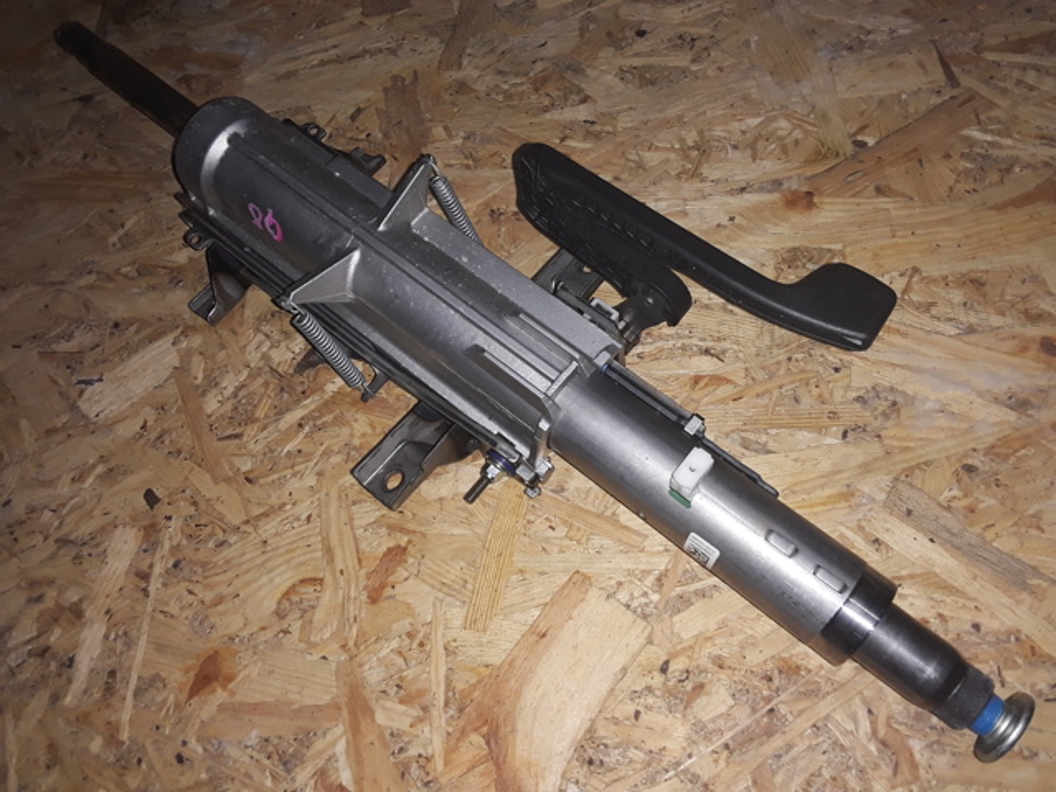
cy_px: 396
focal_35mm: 28
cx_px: 528
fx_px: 854
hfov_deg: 63.4
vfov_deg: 49.7
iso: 64
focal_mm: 2.91
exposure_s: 1/50
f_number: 1.9
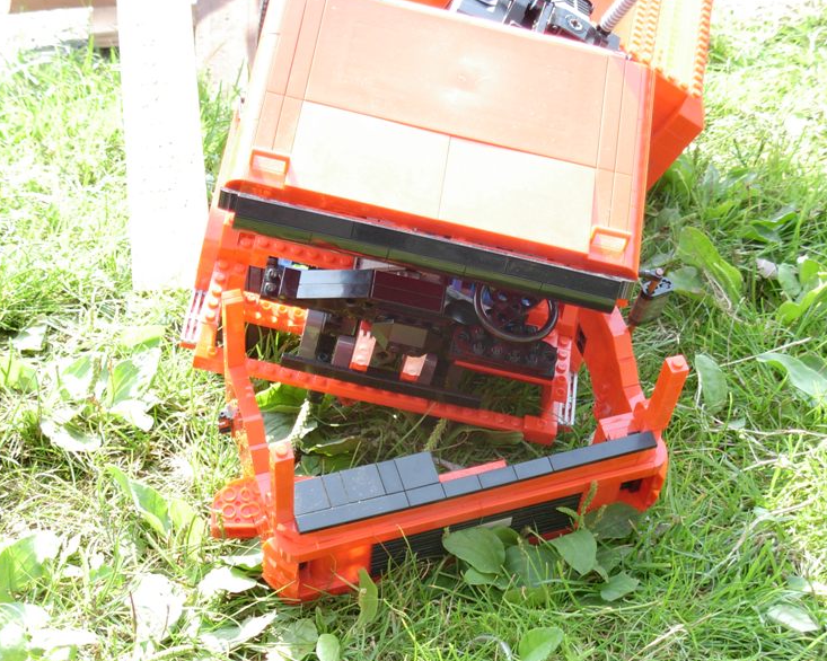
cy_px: 330
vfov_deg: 18.9
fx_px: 1982
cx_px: 439
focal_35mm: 81
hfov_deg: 23.6
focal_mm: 12.5
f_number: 3.6
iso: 79
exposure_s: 1/67.8
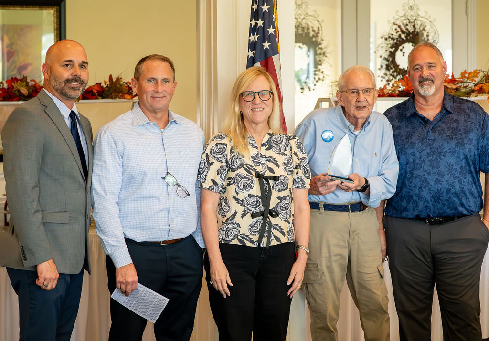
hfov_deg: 19.1
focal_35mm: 105
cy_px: 170
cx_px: 233
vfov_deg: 13.4
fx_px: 1451
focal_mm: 85
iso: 5600
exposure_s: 1/250
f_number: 5
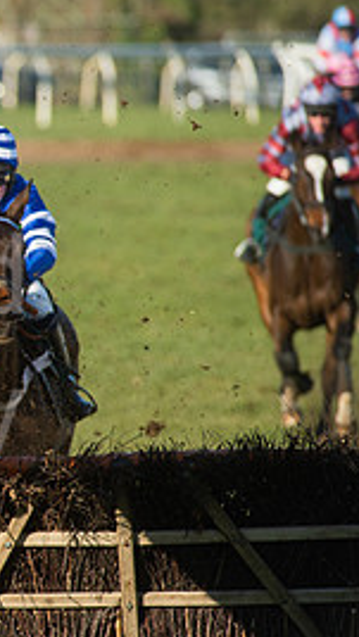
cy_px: 297
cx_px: -278
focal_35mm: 680
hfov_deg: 1.8
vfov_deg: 3.2
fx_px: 11493
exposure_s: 1/2500
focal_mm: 300
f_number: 7.1
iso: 400
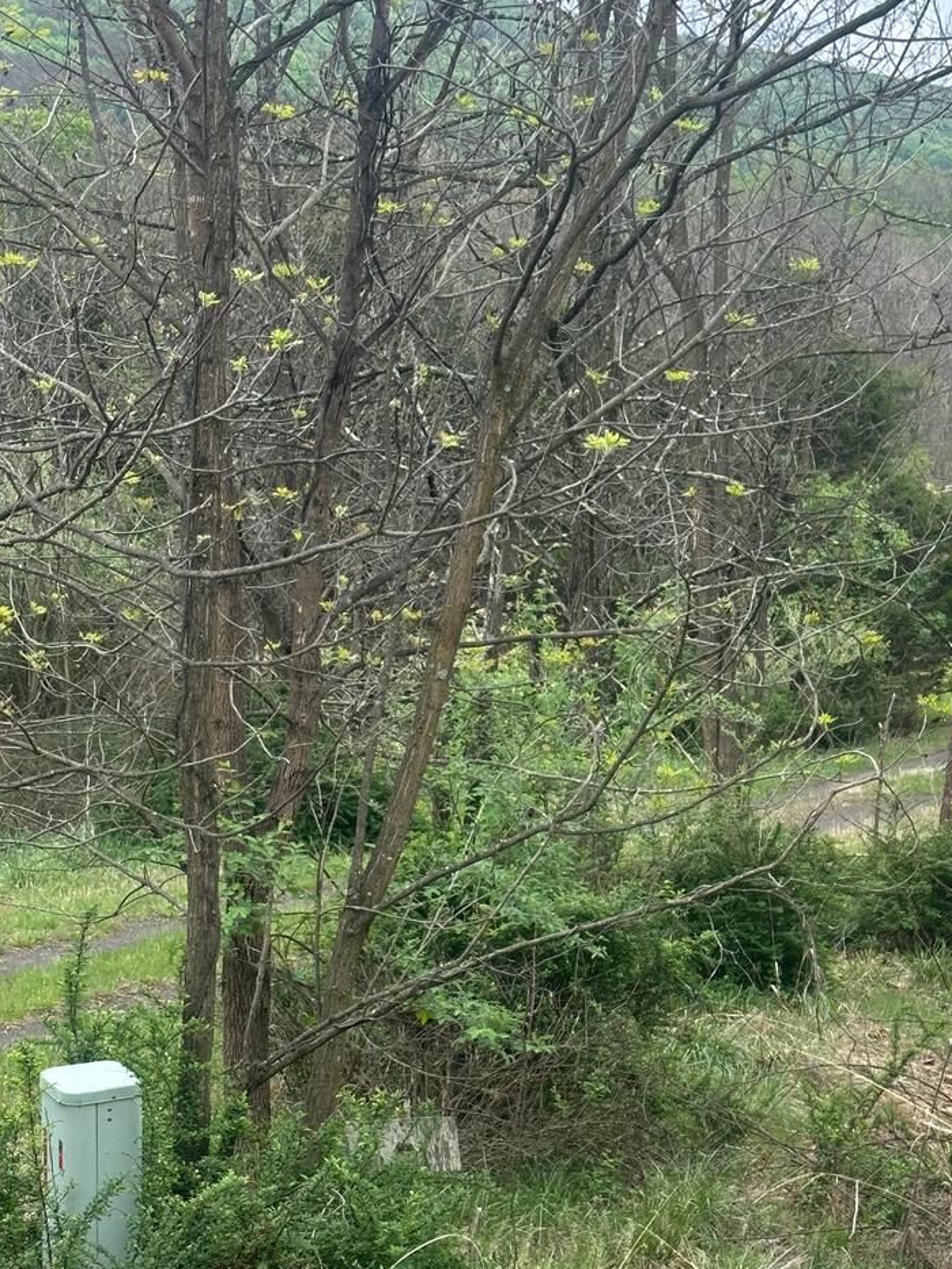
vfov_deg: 24.6
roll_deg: -2.3
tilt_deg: -6.2
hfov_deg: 18.6
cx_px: 623
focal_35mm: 79
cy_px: 823
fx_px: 2896
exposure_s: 1/651
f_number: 1.78
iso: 64
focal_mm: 6.86
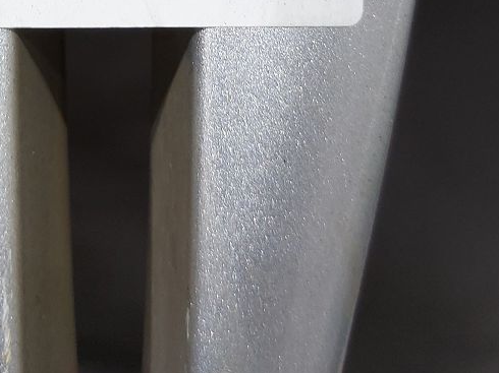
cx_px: 129
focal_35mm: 68
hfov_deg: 28.2
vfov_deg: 19.4
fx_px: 980
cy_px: -149
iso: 125
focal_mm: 5.23
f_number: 1.8
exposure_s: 1/50
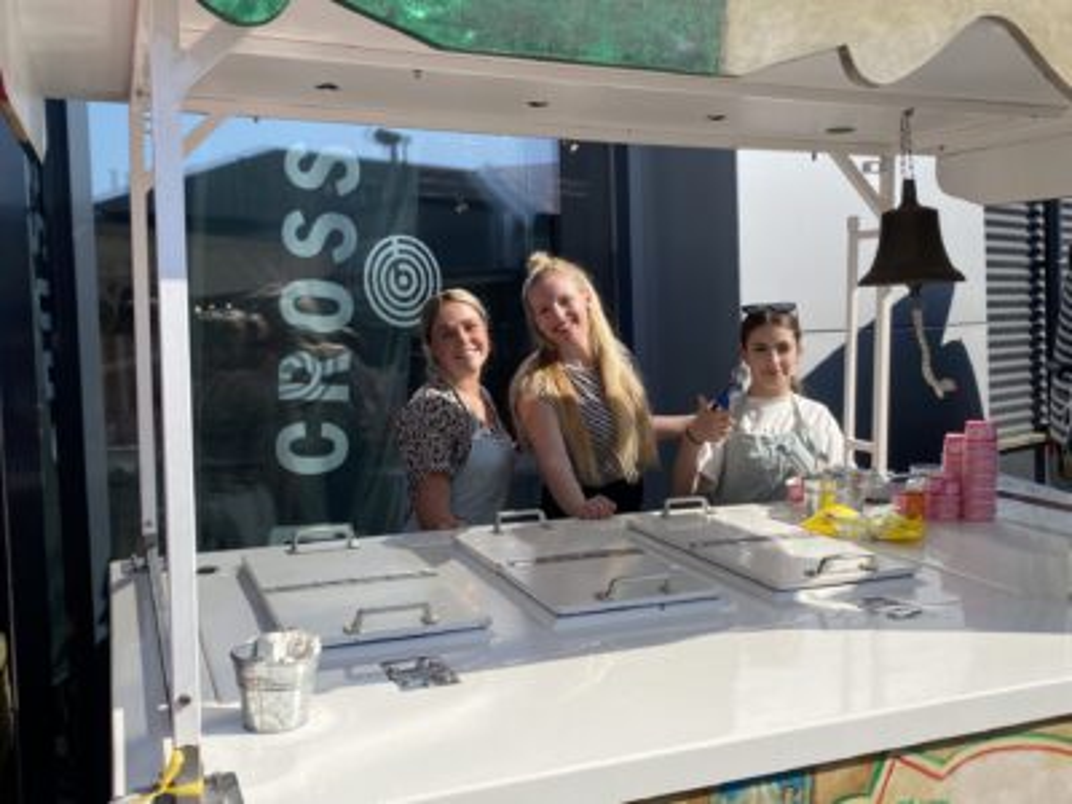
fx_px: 805
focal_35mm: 26
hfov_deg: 67.3
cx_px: 536
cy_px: 402
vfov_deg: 53.1
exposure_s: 1/3205
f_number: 1.8
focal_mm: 4.25
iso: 32
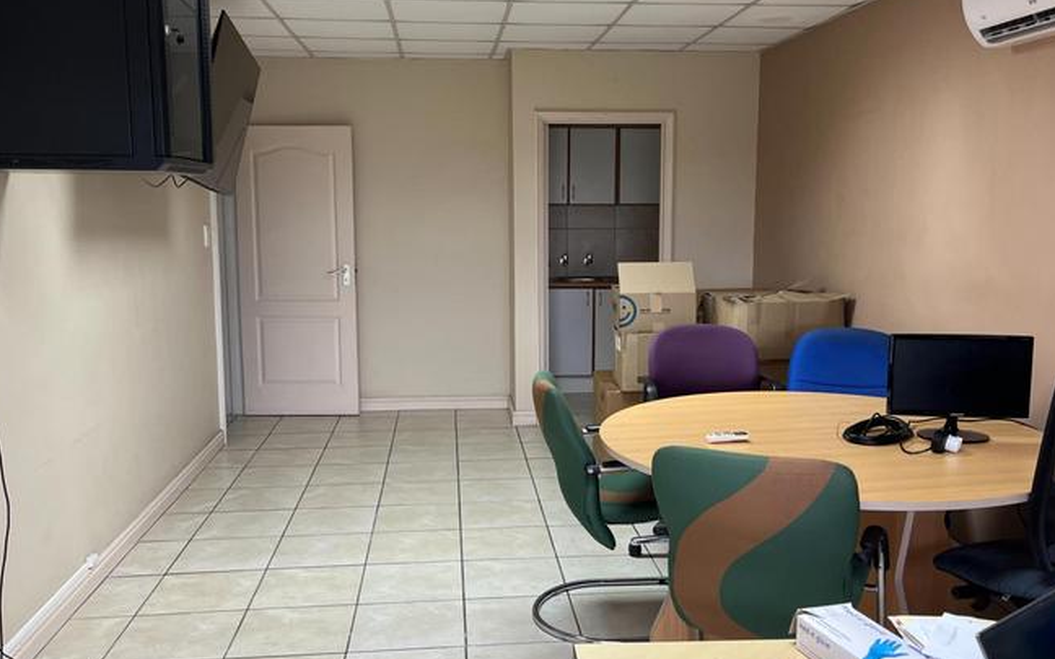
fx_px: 978
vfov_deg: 37.3
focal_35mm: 34
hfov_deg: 56.7
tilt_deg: -5.6
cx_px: 555
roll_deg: -0.2
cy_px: 338
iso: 125
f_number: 1.6
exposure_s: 1/100
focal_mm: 5.1
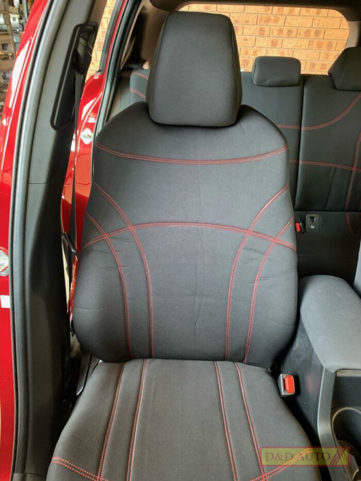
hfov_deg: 53.1
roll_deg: -2.5
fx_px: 361
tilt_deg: -29.1
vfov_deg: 67.3
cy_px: 240
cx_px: 180
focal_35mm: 26
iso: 250
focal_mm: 4.25
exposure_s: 1/33
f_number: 1.8
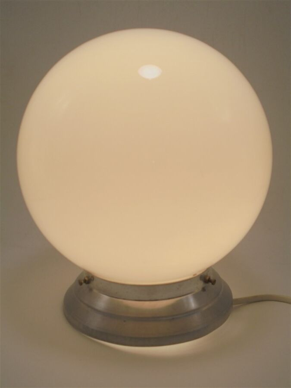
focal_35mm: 38
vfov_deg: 49.0
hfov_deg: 37.7
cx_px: 146
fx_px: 426
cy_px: 194
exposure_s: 1/500
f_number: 4.2
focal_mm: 6.9
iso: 100
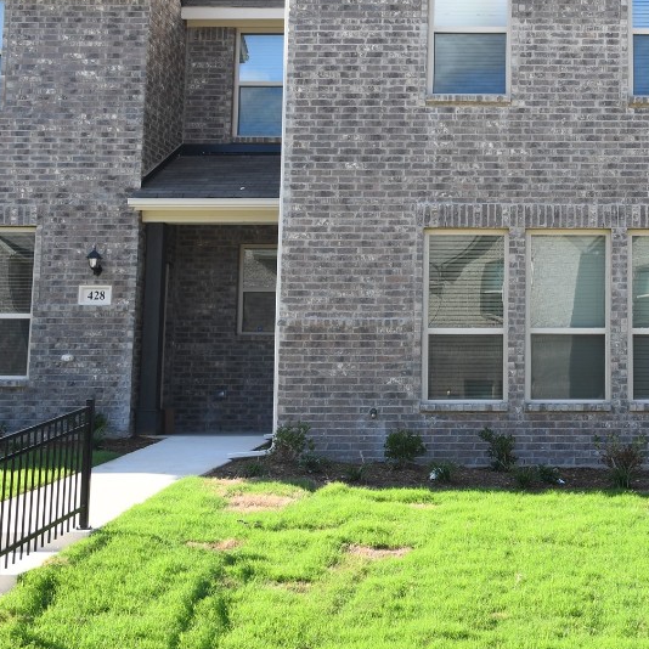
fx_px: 1400
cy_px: 220
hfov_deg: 25.0
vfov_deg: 26.0
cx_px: 632
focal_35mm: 66
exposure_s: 1/60
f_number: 13
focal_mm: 24
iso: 160
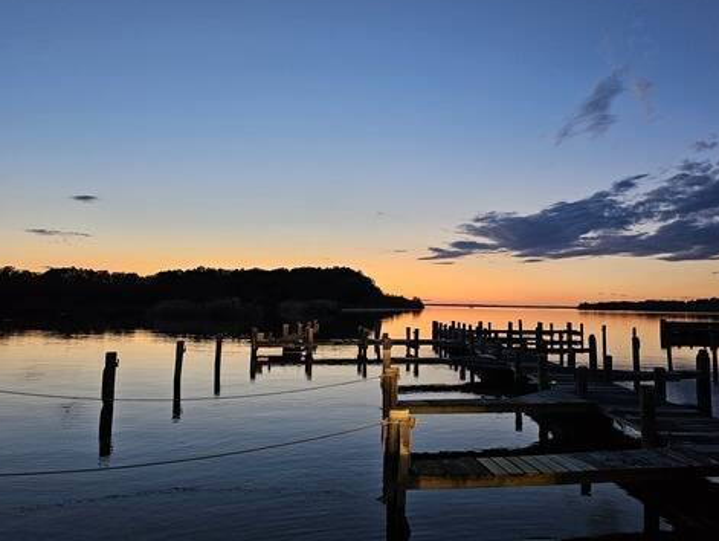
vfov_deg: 53.1
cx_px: 382
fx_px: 540
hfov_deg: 67.2
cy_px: 260
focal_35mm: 26
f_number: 1.7
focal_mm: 6.3
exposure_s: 1/120
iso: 200
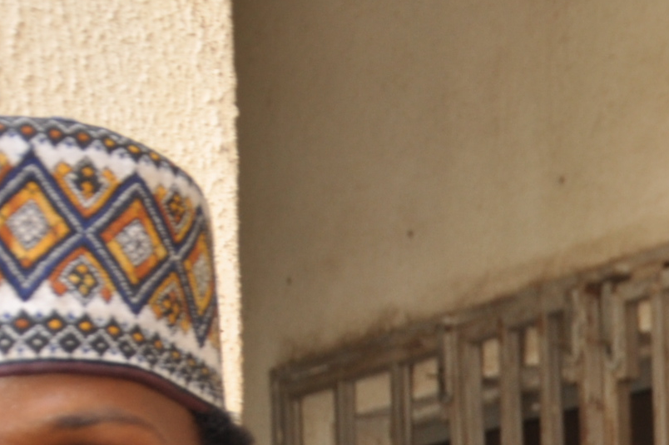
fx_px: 3564
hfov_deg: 10.5
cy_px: 747
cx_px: 811
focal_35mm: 192
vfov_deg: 7.0
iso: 200
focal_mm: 32
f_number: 4.2
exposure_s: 1/60
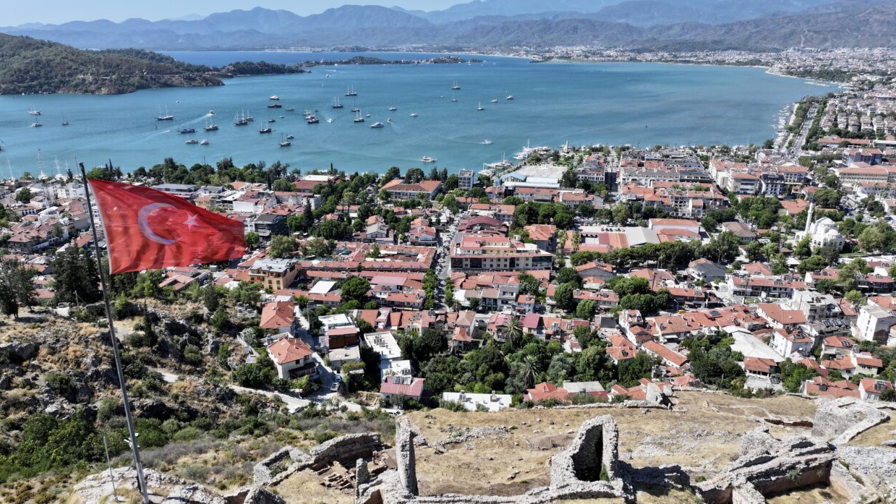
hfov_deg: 69.8
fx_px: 641
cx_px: 436
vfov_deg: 42.8
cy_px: 280
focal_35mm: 27
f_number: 2.8
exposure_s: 1/2000
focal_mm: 12.29
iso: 110
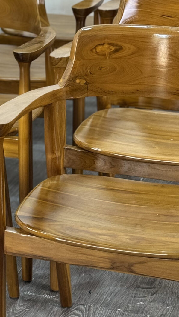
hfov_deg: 9.4
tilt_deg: -15.4
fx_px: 1062
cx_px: -78
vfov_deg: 16.9
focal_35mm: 126
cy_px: 57
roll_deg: +2.4
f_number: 1.78
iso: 160
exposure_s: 1/60
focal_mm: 6.76
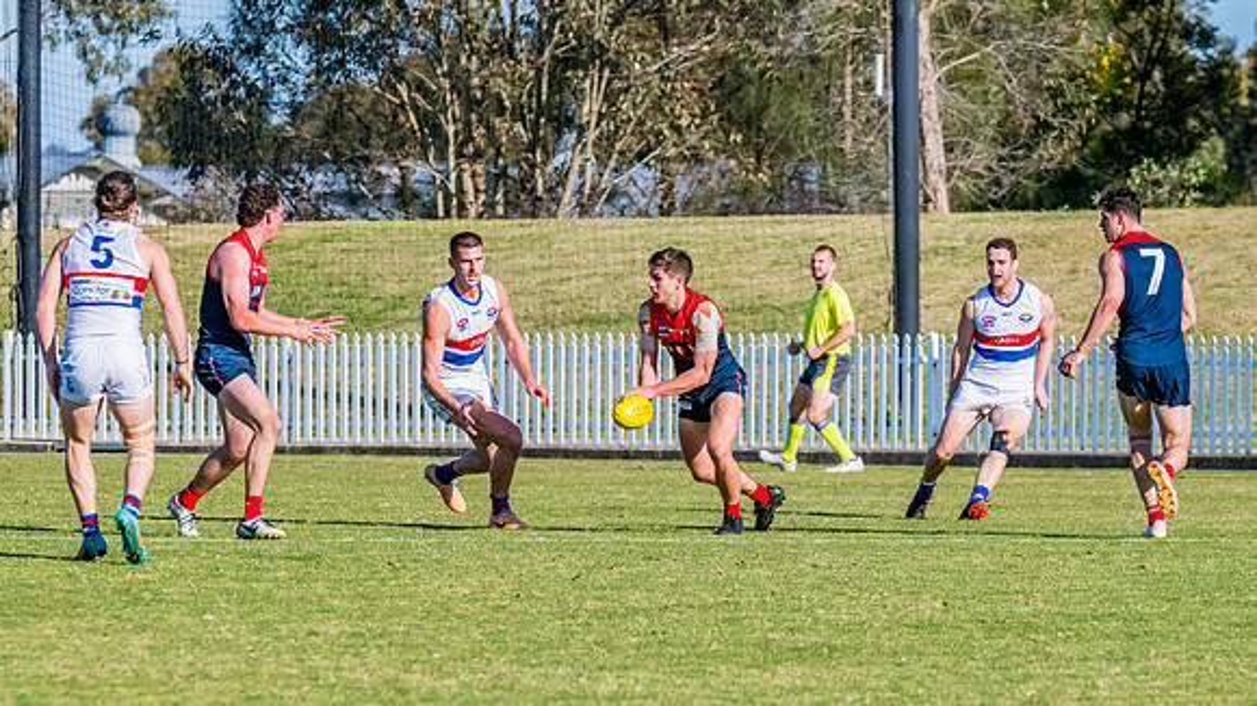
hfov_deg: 5.5
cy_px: 378
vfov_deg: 3.1
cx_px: 704
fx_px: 13141
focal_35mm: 394
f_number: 10
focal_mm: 310
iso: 800
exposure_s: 1/1600
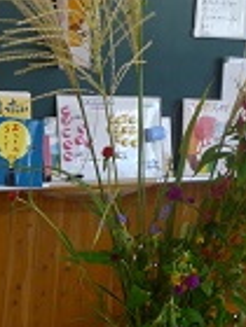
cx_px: 178
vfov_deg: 20.7
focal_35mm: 94
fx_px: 891
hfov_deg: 15.7
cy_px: 84
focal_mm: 5.5
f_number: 2.8
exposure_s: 1/30
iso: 100
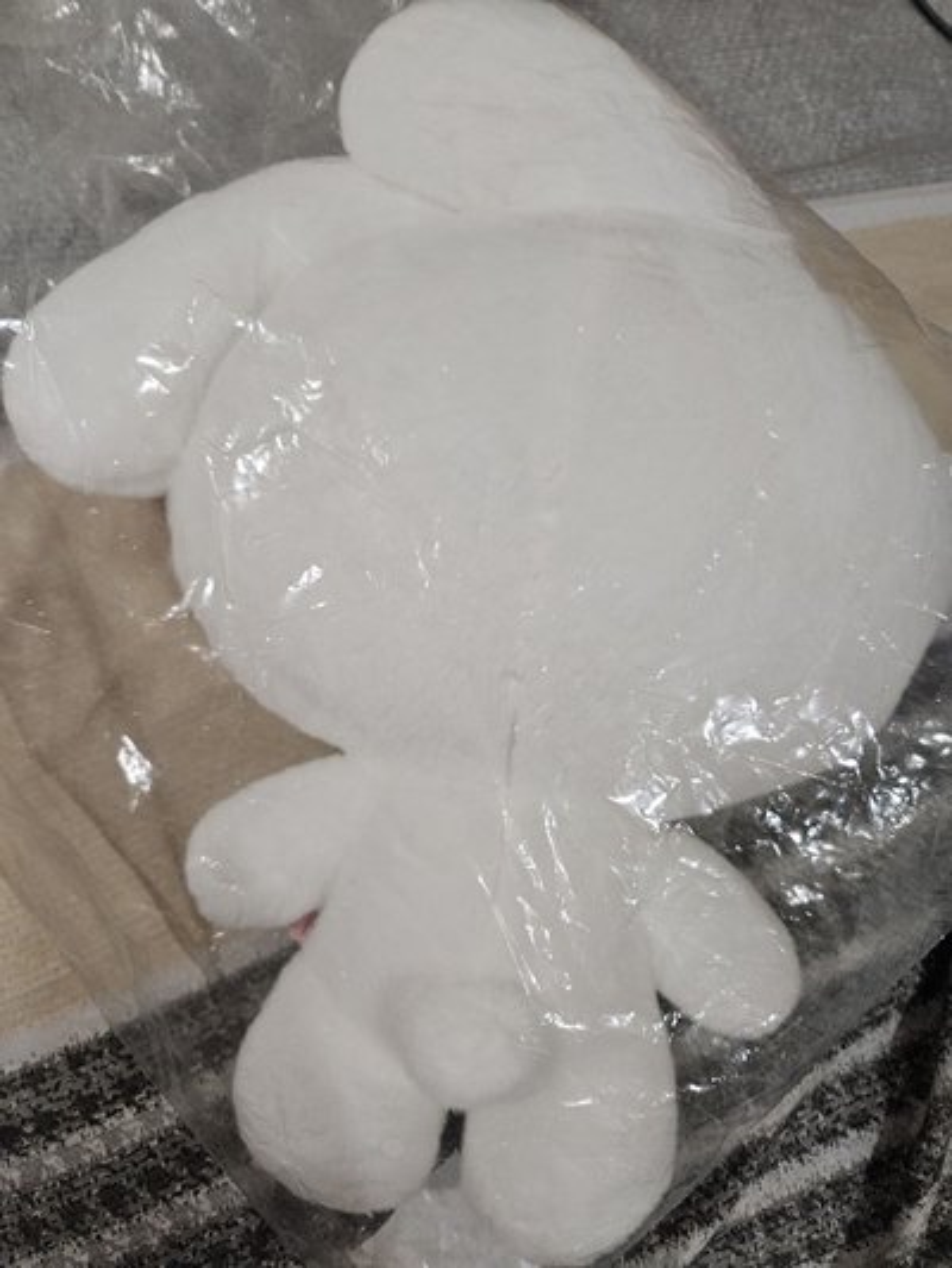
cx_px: 476
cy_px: 634
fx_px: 843
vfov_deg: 73.9
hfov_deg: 58.9
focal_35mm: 23
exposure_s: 1/120
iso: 640
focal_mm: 5.4
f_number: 1.8
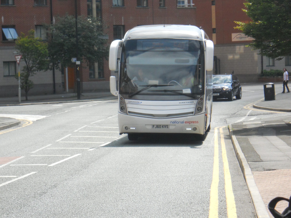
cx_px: 146
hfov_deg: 14.1
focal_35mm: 140
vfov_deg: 10.6
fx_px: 1177
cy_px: 109
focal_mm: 25
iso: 320
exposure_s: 1/500
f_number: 6.6
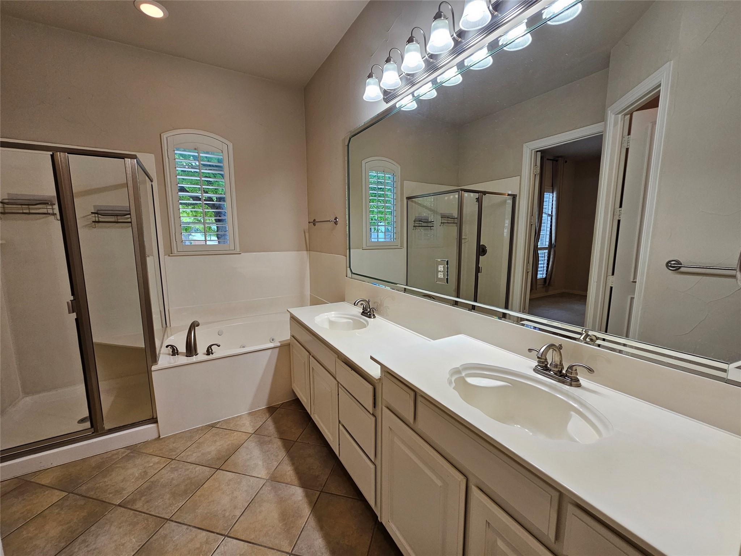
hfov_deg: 106.2
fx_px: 278
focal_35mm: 13
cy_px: 278
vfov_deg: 89.9
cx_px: 370
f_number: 2.2
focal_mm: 2.2
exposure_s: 1/60
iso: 125
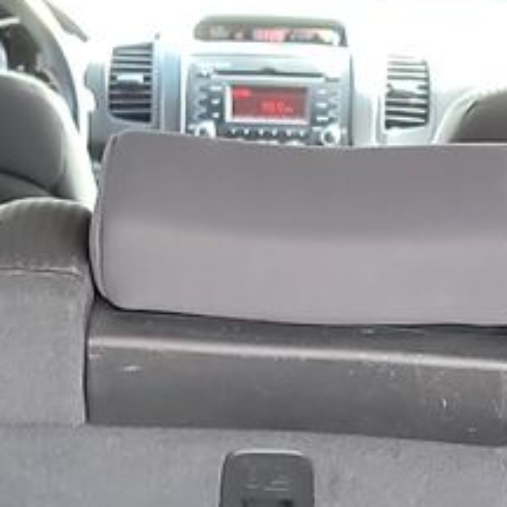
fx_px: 2602
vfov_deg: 10.2
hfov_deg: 11.1
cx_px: 293
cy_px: 1056
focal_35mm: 157
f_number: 1.8
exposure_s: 1/59
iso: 243
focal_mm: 6.7
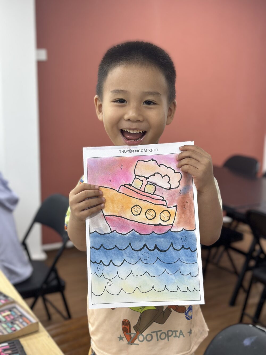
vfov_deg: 39.7
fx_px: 492
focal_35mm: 48
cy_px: 178
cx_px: 133
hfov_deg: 30.3
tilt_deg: -11.5
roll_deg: -2.0
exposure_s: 1/128
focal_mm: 6.86
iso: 80
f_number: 1.78
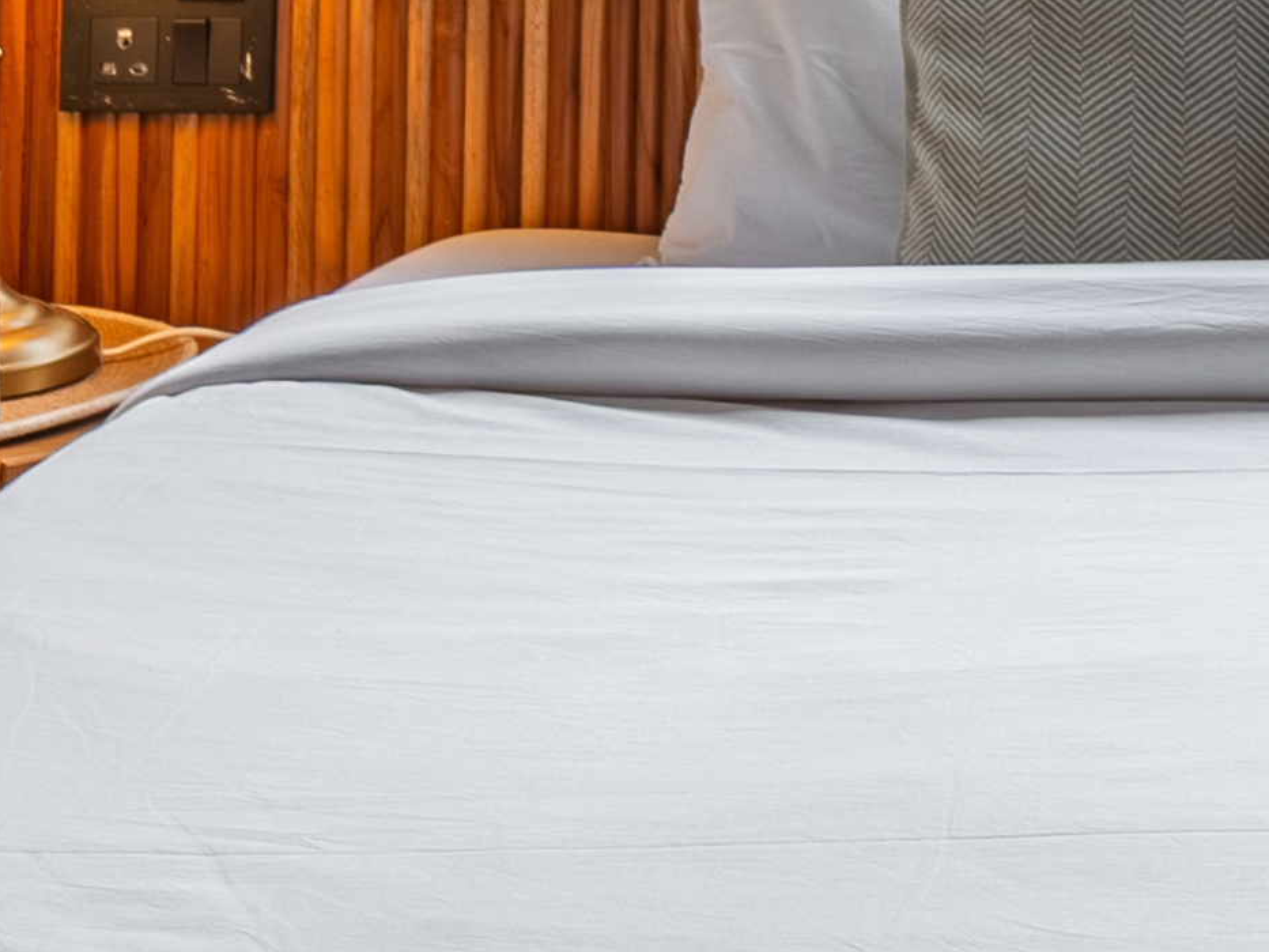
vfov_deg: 13.3
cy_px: -703
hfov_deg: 17.5
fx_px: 3703
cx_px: 1883
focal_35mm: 101
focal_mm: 14
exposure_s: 1/160
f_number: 9
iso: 125
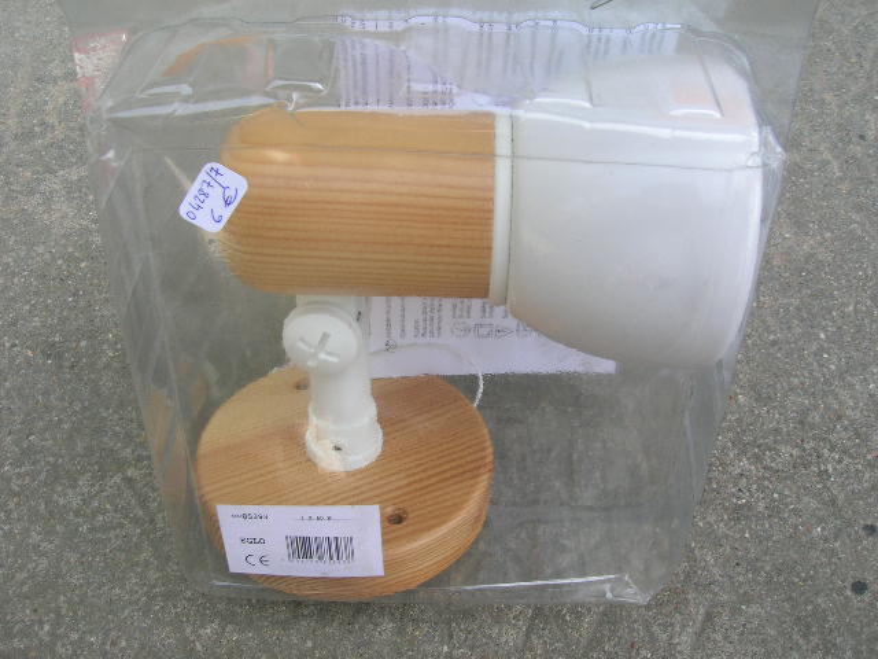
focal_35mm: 34
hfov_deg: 54.0
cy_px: 330
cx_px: 439
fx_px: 862
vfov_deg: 41.8
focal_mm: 5.7
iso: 50
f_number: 4.9
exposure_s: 1/68.8
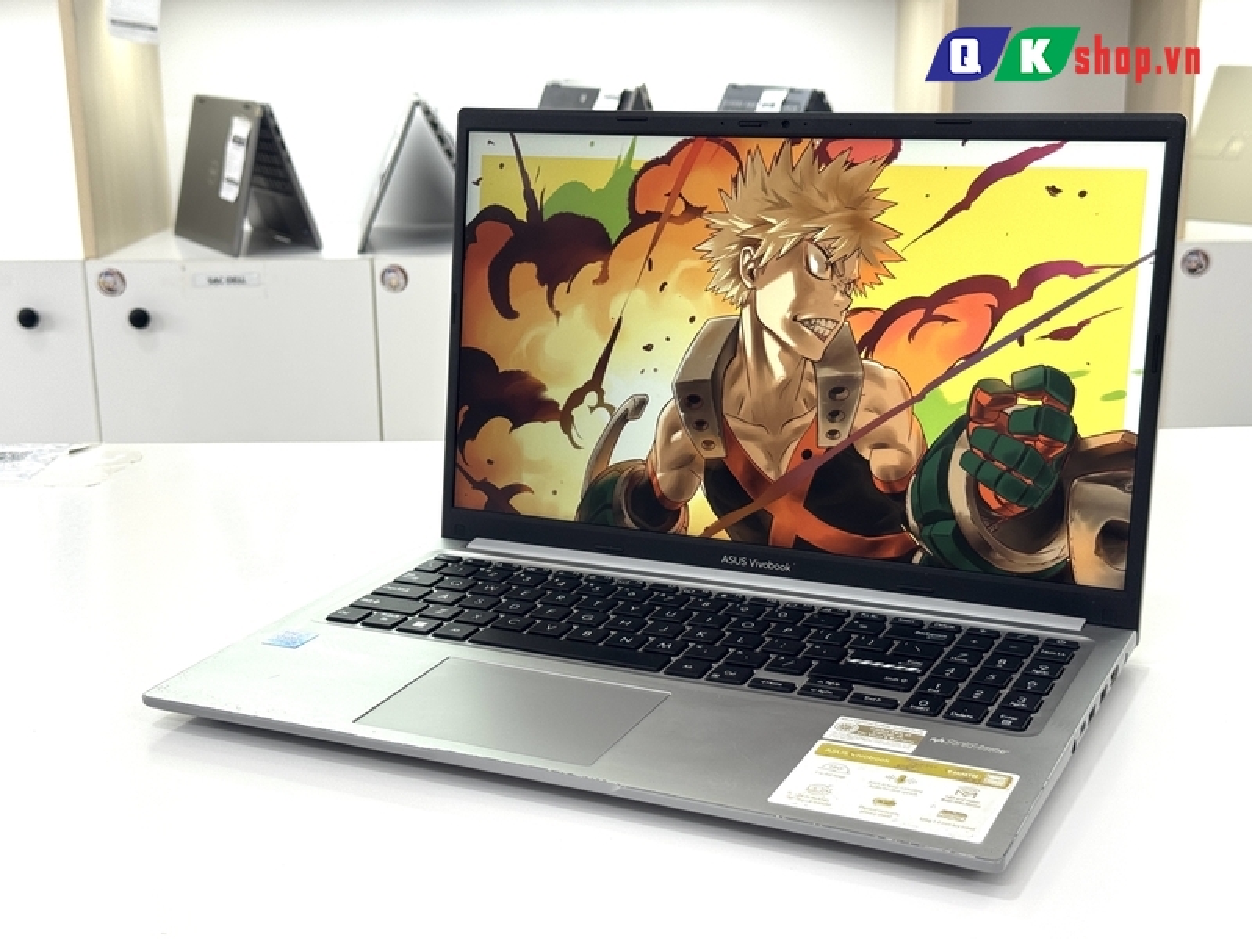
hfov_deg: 39.7
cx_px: 626
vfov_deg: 30.3
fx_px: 1736
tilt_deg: -15.0
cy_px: 470
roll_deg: +1.9
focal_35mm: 48
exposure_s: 1/100
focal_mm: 6.76
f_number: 1.78
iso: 50
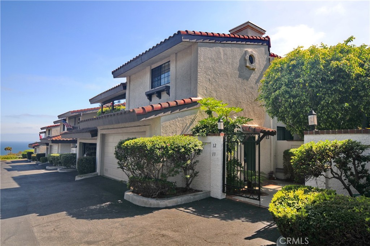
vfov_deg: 56.0
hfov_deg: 77.4
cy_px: 123
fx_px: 231
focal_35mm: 22
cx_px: 185
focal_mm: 15
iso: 200
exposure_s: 1/250
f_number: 8
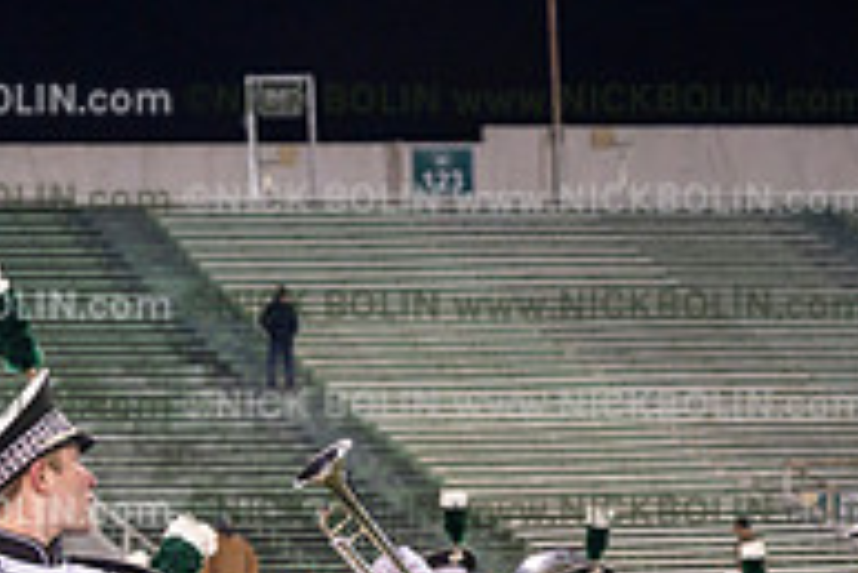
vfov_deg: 6.5
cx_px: -173
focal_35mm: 210
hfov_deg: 9.7
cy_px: 817
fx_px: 5009
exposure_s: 1/640
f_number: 4
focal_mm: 70
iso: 3200
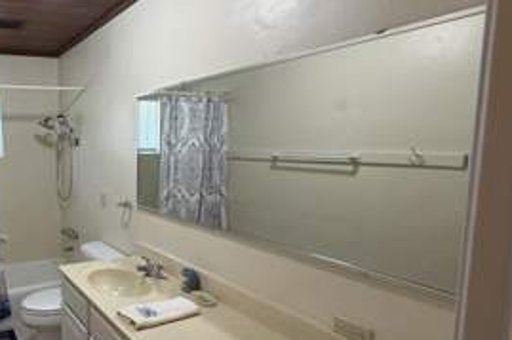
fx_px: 370
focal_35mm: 26
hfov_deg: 61.0
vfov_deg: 49.4
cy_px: 187
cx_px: 72
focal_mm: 2.22
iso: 250
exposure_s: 1/60
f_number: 2.2
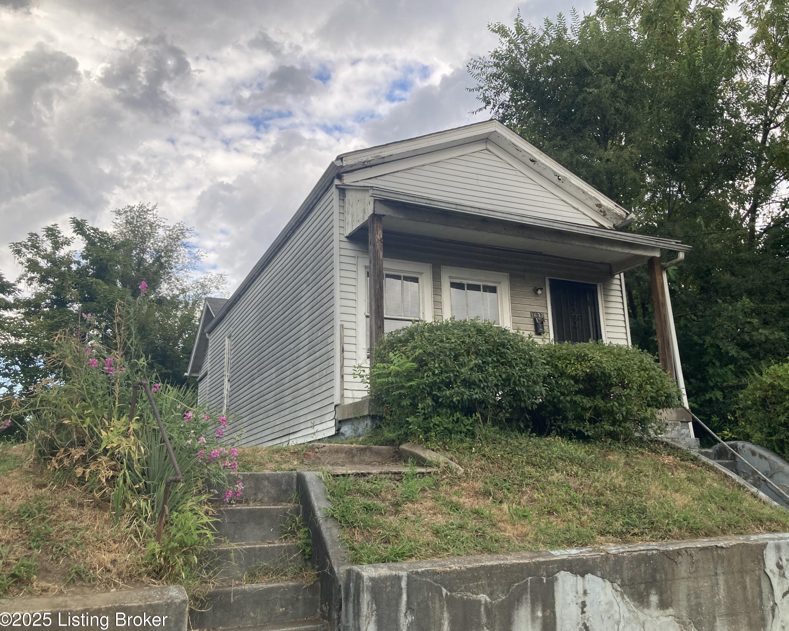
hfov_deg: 58.7
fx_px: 700
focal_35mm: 30
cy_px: 324
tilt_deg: +15.1
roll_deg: +1.6
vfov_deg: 48.5
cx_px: 430
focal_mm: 3.99
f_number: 1.8
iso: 20
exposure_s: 1/316
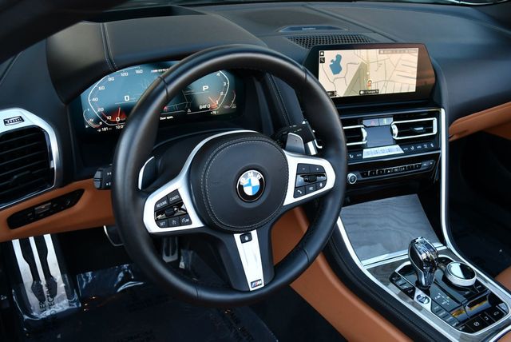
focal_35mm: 36
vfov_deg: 36.9
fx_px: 511
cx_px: 256
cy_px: 171
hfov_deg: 53.1
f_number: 3.5
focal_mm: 18
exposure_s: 1/250
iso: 400
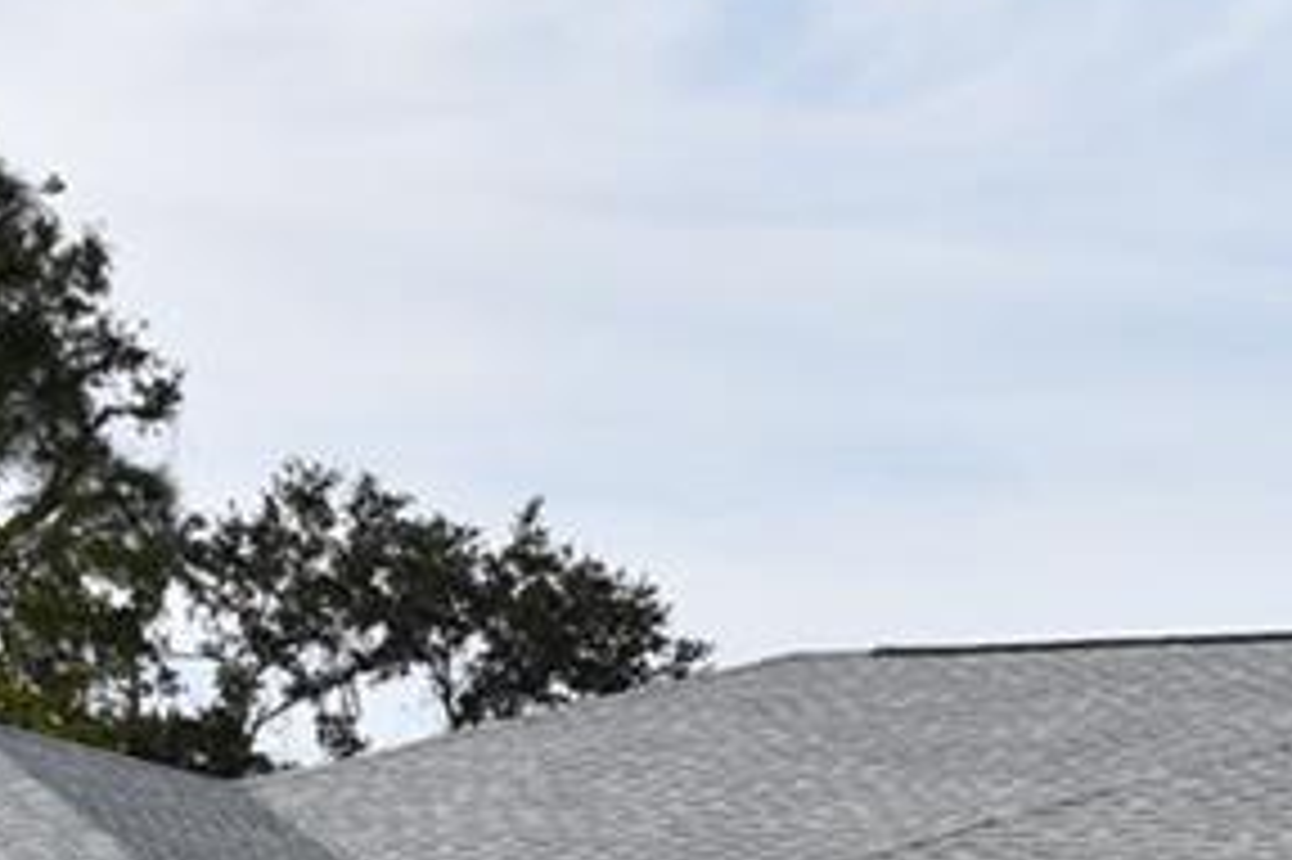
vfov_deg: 9.9
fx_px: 4798
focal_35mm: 134
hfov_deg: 15.3
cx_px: 761
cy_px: 1261
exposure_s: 1/250
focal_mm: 25
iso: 100
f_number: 8
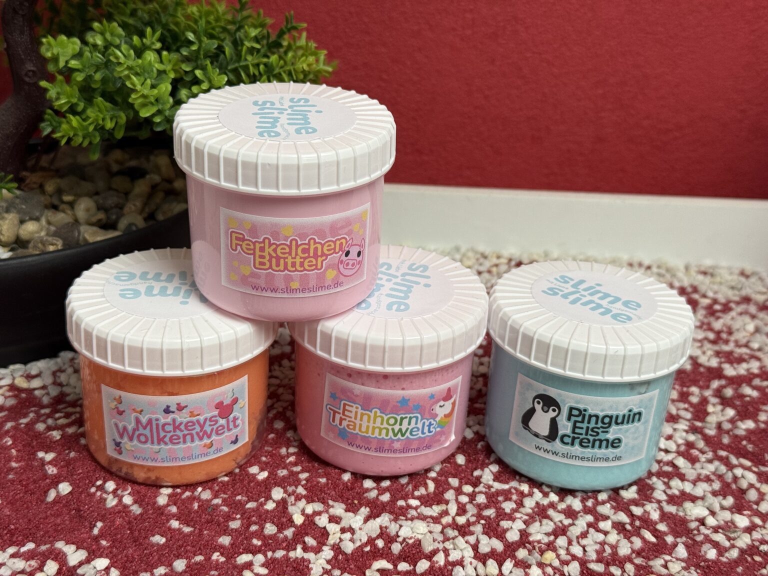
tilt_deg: -25.6
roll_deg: -2.8
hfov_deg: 39.7
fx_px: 1065
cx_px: 384
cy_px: 288
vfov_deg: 30.3
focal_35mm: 48
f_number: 1.78
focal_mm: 6.76
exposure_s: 1/50
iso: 80
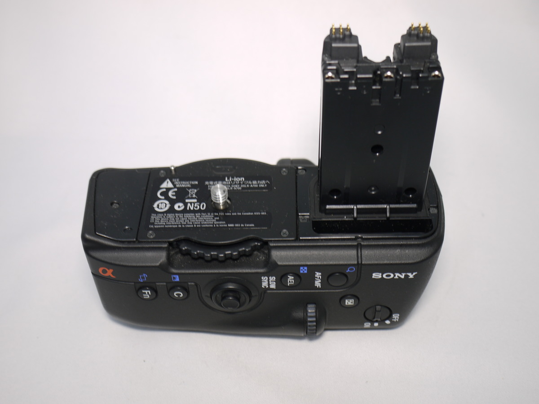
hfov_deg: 42.9
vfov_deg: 32.9
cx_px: 270
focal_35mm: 44
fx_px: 685
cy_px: 202
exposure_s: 1/30
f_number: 4.6
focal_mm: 22
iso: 100
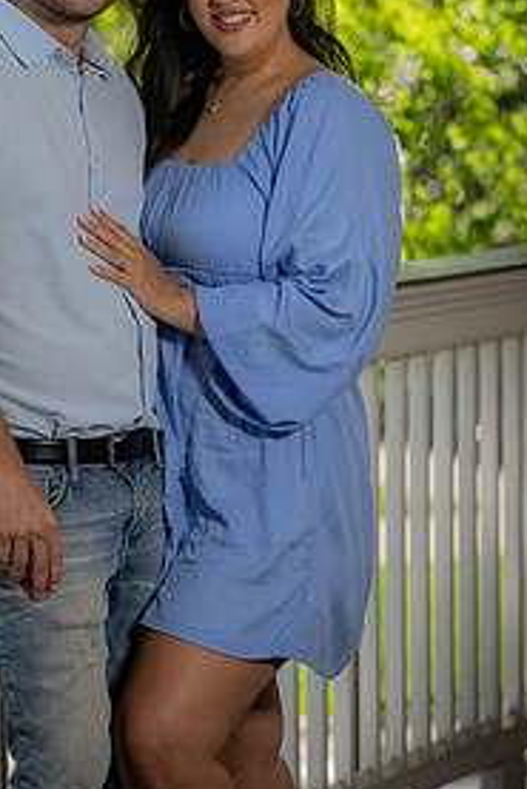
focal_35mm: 164
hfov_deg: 8.4
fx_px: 3596
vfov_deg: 12.5
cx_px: 151
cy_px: 262
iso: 100
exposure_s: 1/160
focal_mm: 101
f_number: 4.5
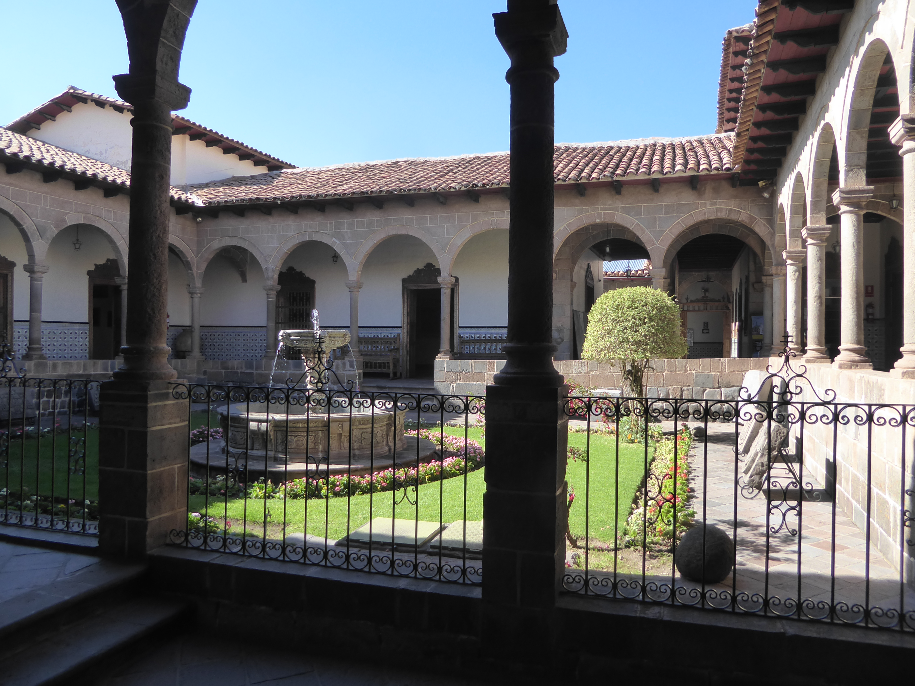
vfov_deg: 53.1
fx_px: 687
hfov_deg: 67.3
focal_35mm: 26
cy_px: 339
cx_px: 466
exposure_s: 1/320
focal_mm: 4.3
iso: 160
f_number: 3.3
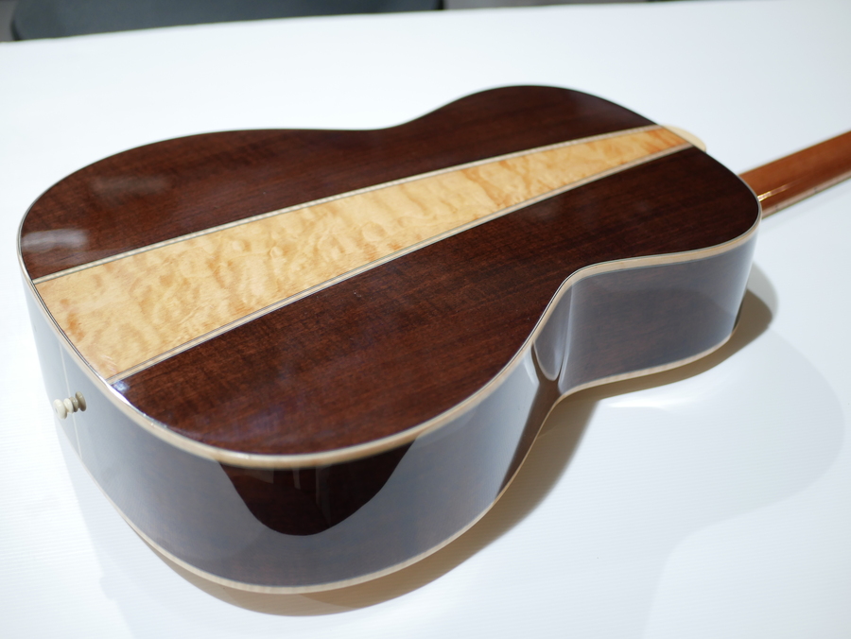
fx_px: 1230
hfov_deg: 38.2
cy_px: 320
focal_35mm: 50
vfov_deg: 29.1
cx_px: 426
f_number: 1.7
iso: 320
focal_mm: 25
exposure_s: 1/60
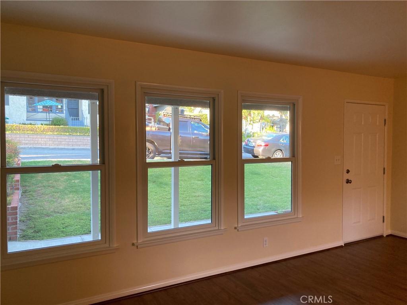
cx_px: 204
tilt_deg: -1.7
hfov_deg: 63.4
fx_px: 329
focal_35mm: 28
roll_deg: -0.3
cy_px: 152
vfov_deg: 49.7
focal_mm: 3.99
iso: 80
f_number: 1.8
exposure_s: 1/60
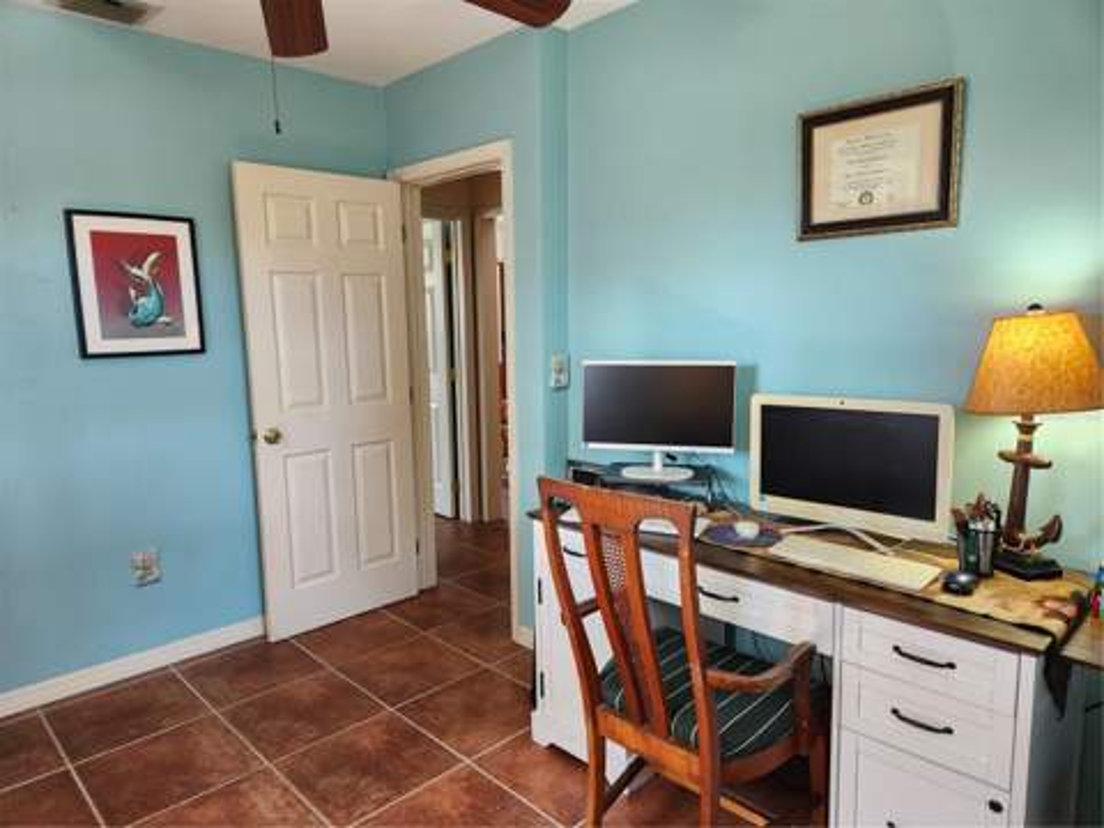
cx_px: 552
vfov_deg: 58.9
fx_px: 734
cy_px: 414
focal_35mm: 23
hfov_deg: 73.9
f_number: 1.8
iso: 250
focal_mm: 5.4
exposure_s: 1/120
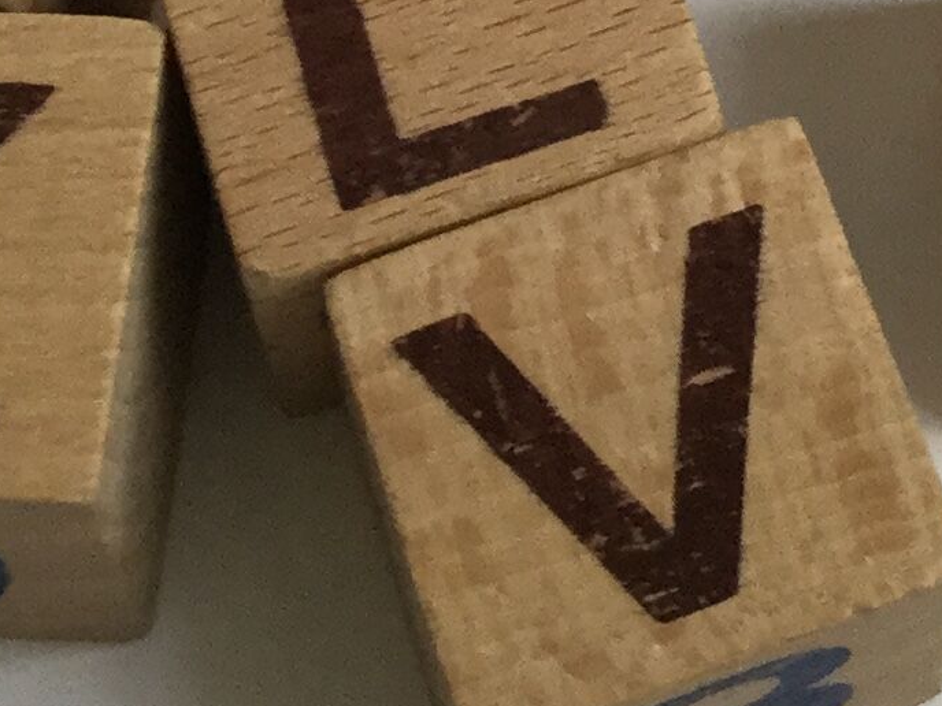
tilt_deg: -58.3
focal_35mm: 147
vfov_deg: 9.4
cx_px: 891
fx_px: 4000
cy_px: -696
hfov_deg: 13.3
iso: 80
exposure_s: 1/33
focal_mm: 3.3
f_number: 2.4
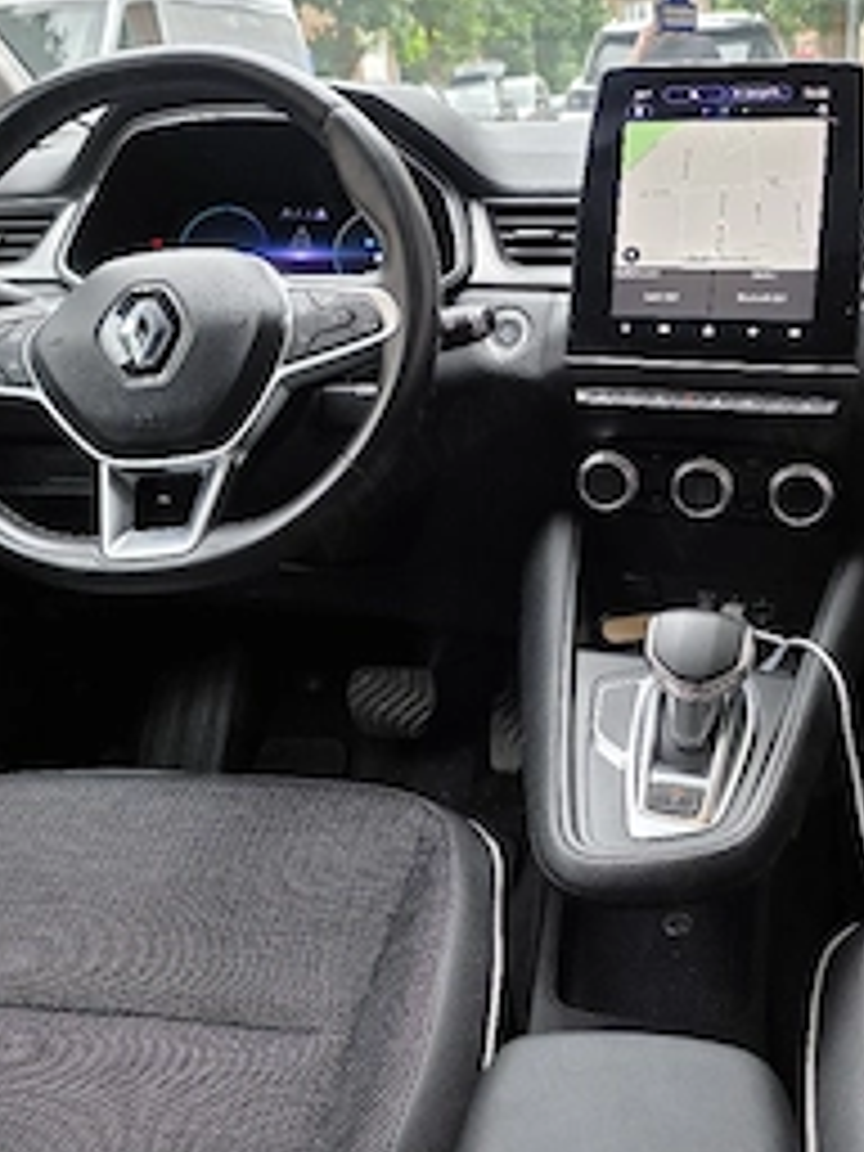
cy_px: 490
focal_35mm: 36
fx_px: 1198
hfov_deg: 39.4
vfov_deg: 51.2
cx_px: 540
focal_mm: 6.3
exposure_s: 1/182
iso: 50
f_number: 1.7
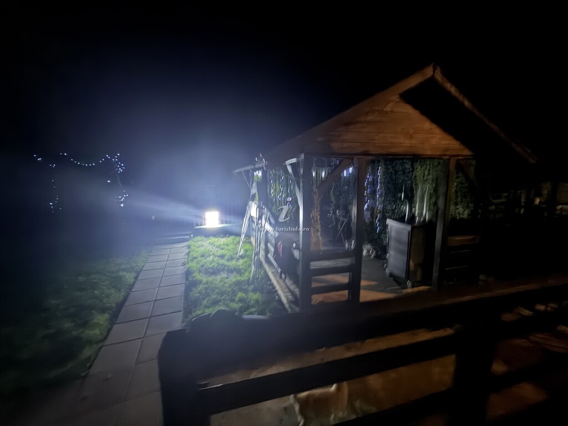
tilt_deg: -7.1
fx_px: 230
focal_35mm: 14
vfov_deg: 85.7
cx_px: 284
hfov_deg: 102.1
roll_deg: +0.5
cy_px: 213
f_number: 2.2
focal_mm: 2.22
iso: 1600
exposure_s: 1/7
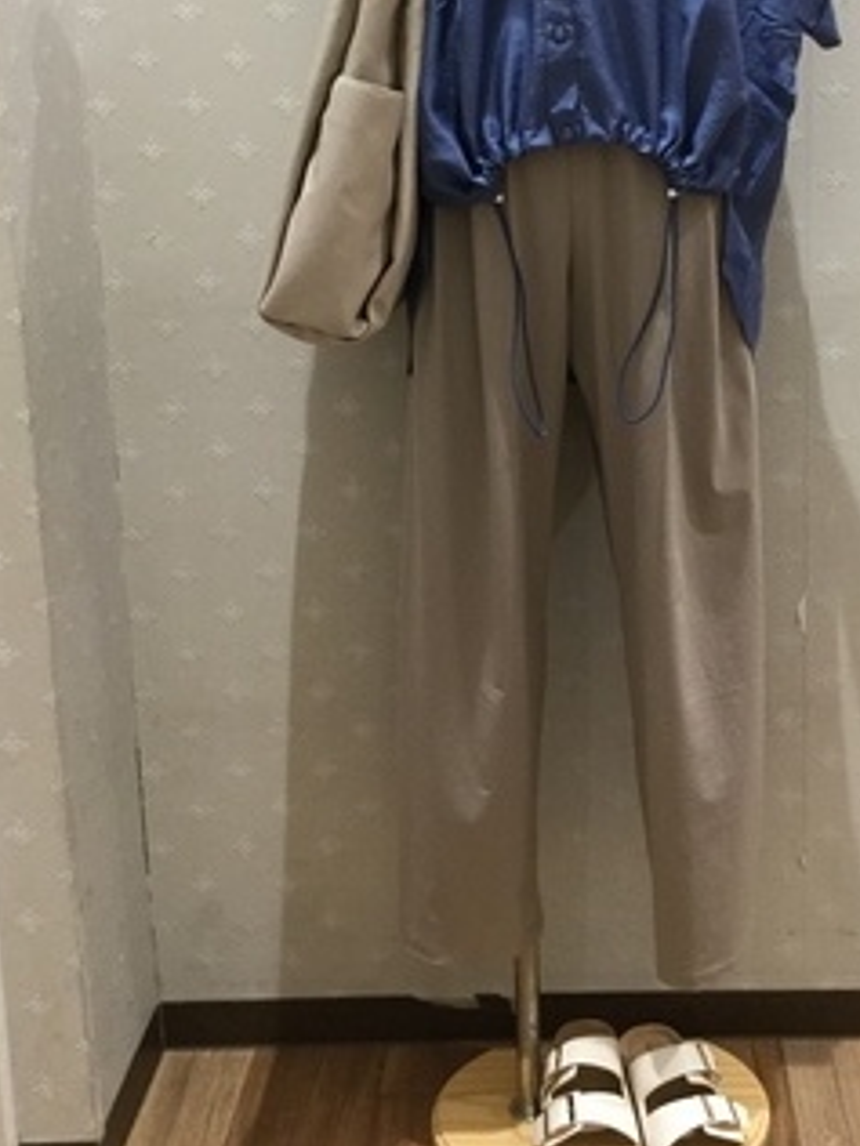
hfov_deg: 29.4
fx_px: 1623
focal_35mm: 49
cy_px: 377
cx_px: 582
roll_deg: +2.4
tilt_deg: -11.7
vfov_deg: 38.4
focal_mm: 3.3
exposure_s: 1/30
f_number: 2.4
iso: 100
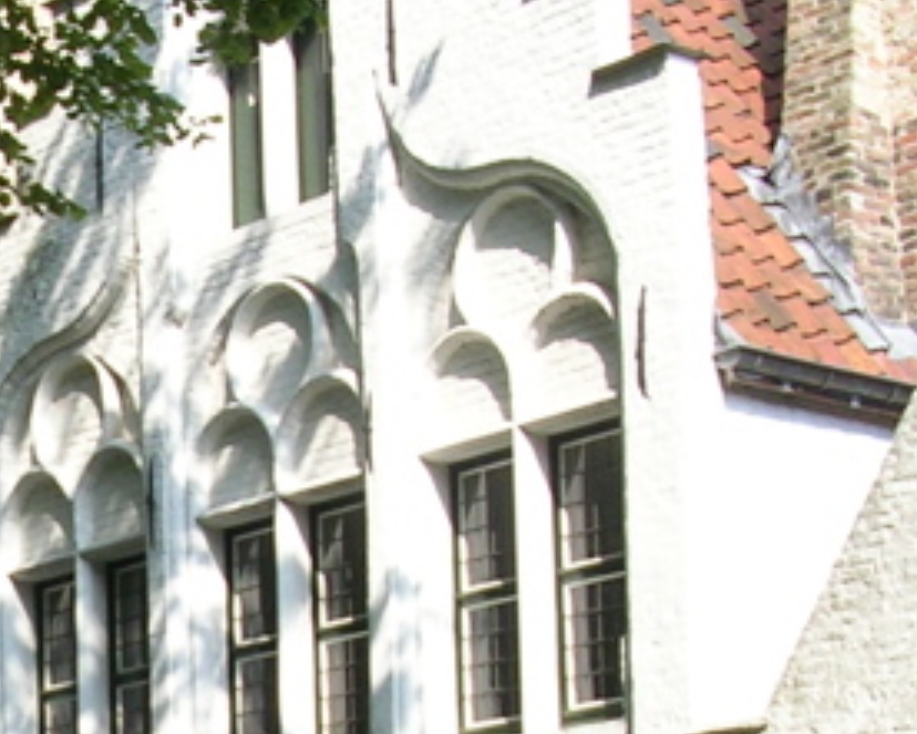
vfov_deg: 13.3
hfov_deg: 16.3
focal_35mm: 113
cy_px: 893
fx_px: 3068
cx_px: -173
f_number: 5.6
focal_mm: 5.8
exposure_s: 1/135
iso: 50
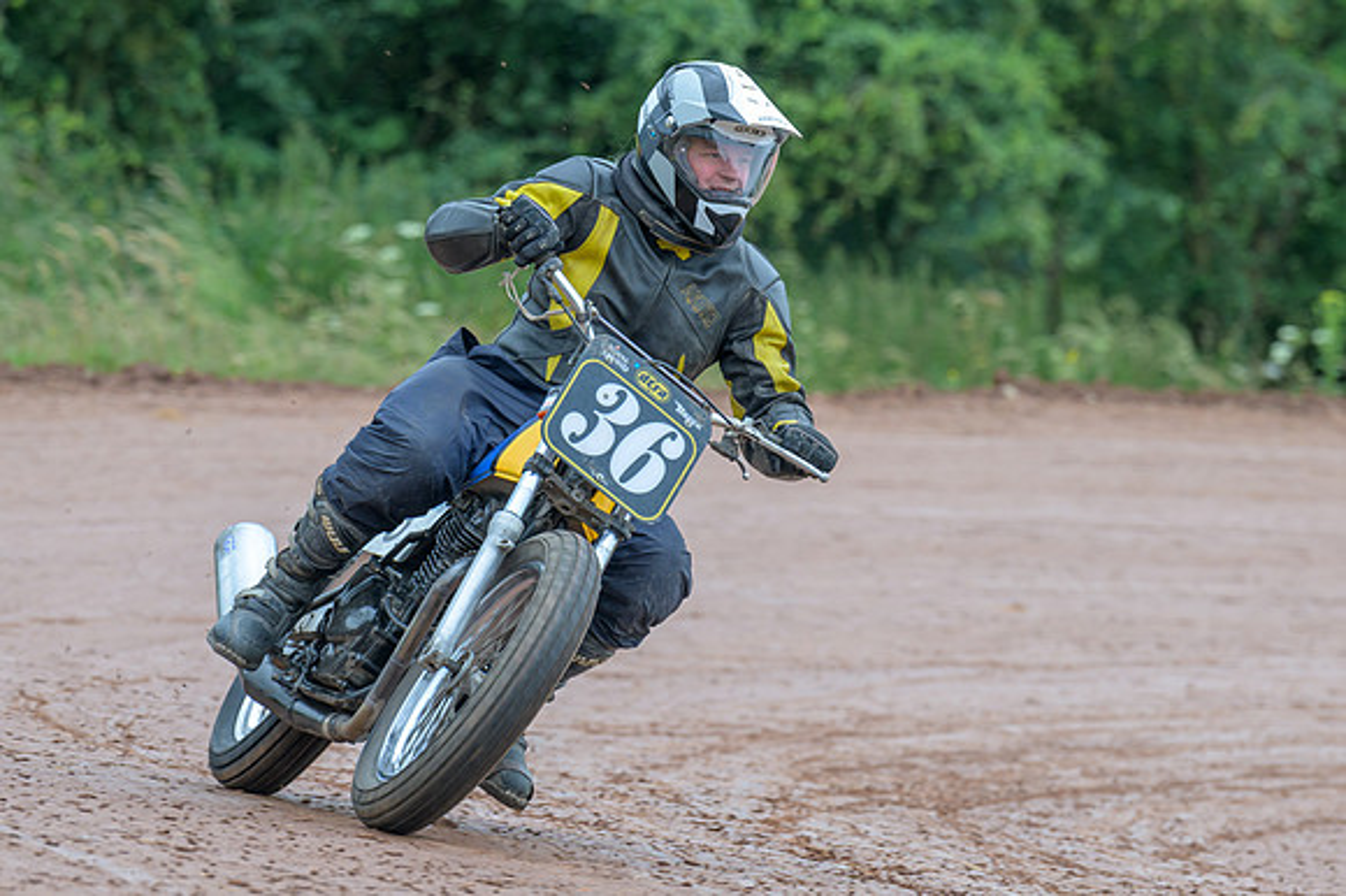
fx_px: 14030
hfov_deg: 5.5
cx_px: 732
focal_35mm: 375
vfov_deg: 3.7
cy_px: 398
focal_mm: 200
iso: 180
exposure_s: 1/400
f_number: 4
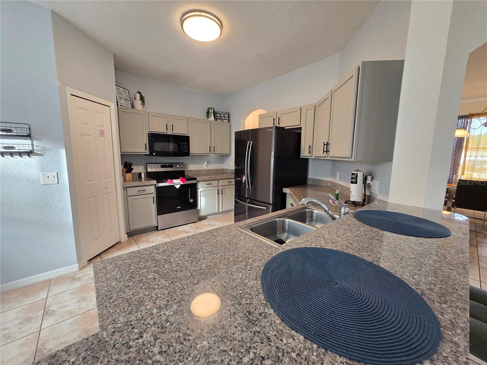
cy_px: 182
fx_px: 183
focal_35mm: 13
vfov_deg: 89.9
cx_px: 244
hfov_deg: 106.2
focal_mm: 1.7
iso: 160
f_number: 2.2
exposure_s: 1/60
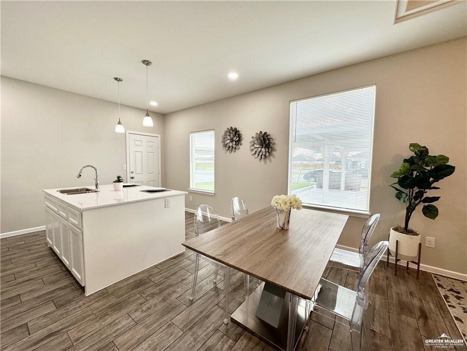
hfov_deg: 102.1
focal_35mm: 14
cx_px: 234
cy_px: 176
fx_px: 189
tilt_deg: -3.7
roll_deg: -0.8
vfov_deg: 85.7
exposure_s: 1/120
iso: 64
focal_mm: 2.22
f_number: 2.2
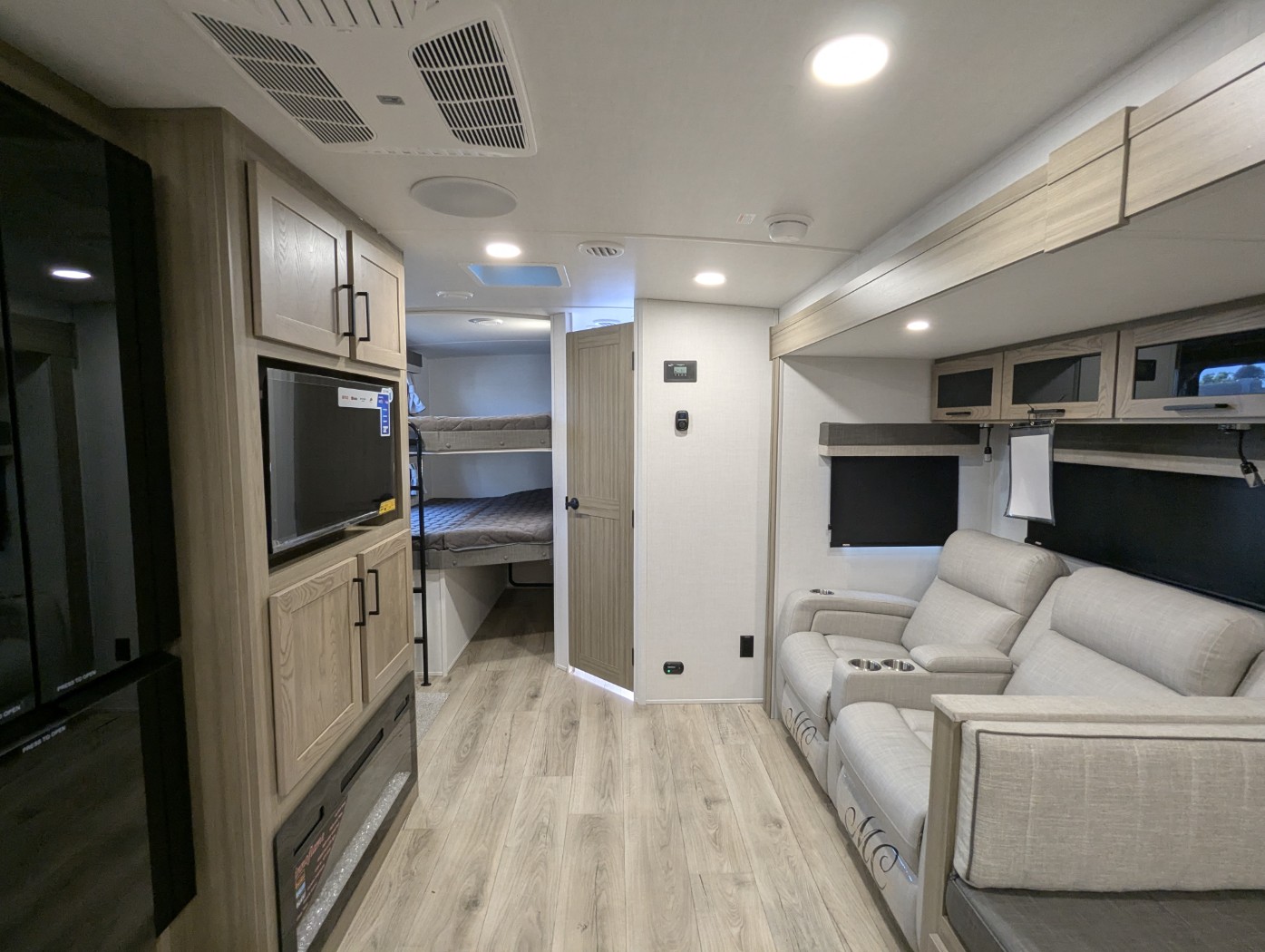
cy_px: 476
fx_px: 585
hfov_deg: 94.4
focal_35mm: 16
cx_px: 632
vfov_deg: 78.2
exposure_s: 1/52.5
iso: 137
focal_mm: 2.35
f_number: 2.2
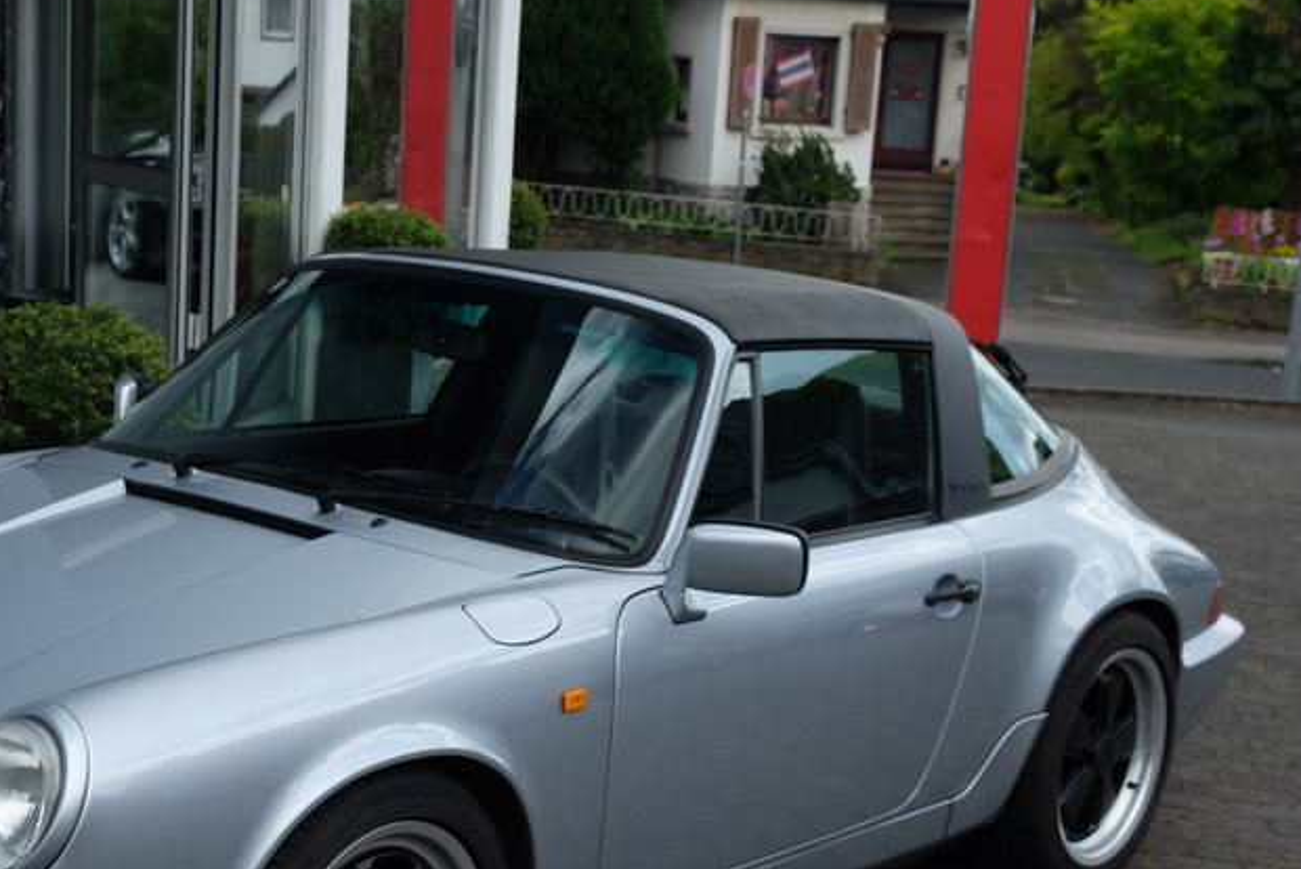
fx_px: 2567
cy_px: 650
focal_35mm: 71
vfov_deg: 19.1
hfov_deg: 28.0
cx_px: 294
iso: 200
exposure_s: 1/125
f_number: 5.6
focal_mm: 28.9
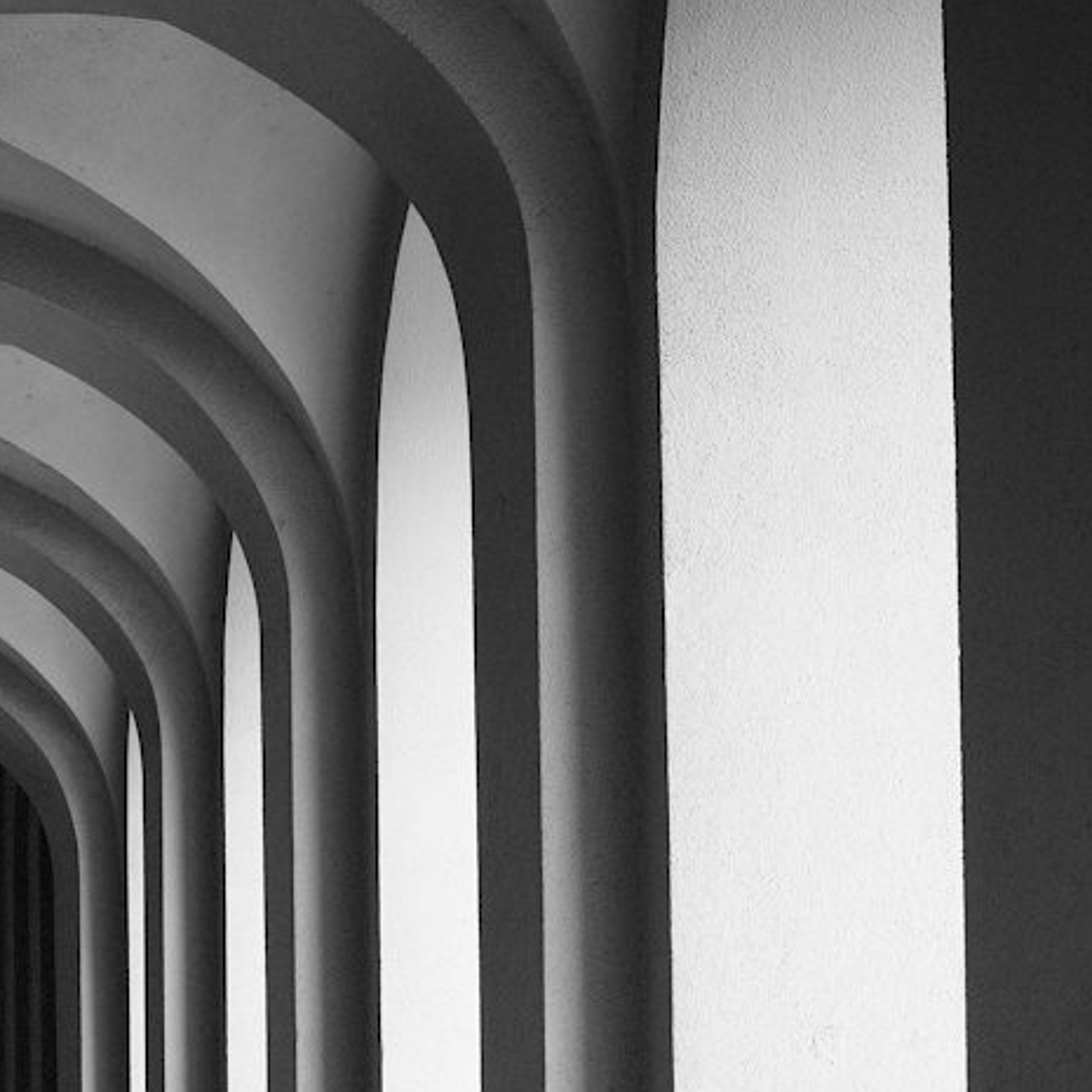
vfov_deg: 17.6
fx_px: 3426
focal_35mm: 96
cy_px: 1146
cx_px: -298
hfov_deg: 17.1
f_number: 8
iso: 200
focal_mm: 35
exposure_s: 1/20
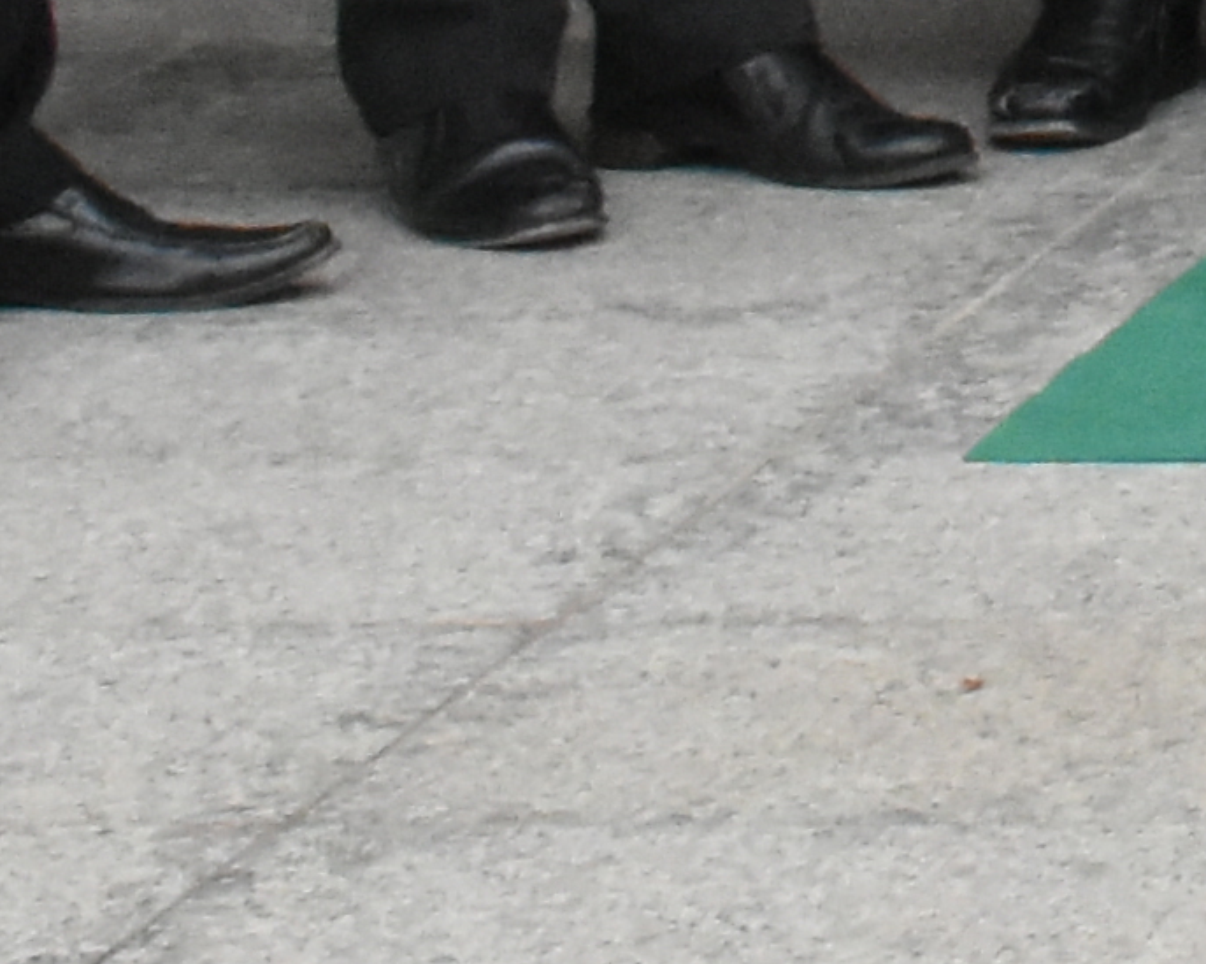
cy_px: -1698
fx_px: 8777
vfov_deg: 5.9
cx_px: 3774
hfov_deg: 7.0
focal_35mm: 246
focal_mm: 20
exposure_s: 1/640
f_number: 13
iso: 3200
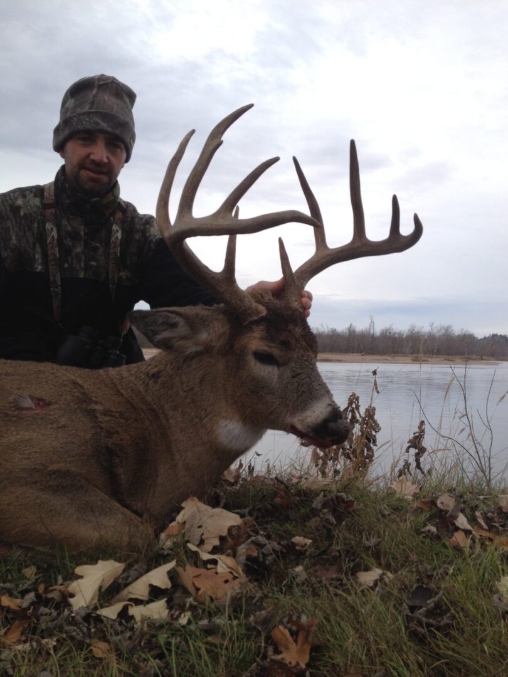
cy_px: 338
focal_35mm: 35
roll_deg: -2.2
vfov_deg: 52.6
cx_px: 254
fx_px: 685
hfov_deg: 40.7
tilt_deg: +2.9
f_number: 2.4
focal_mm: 4.28
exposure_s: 1/717
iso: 50
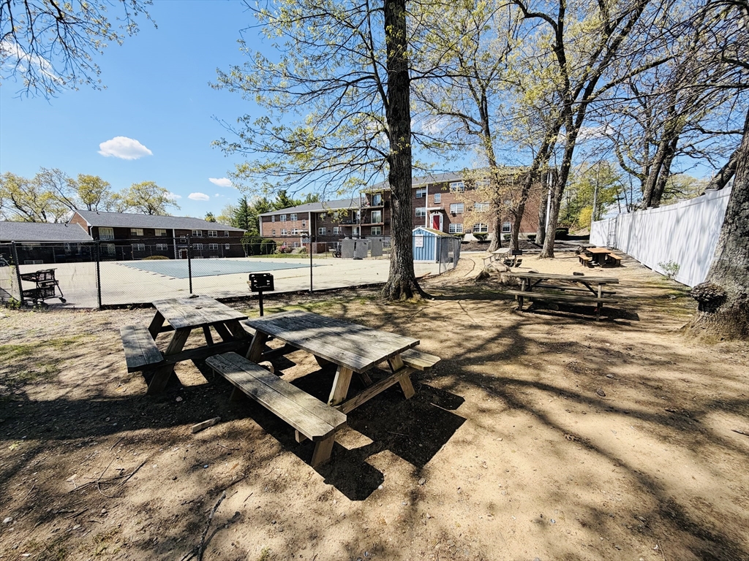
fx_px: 303
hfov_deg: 102.1
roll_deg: +0.9
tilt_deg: -6.9
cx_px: 374
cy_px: 280
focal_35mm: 14
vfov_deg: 85.7
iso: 32
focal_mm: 2.22
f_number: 2.2
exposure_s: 1/770
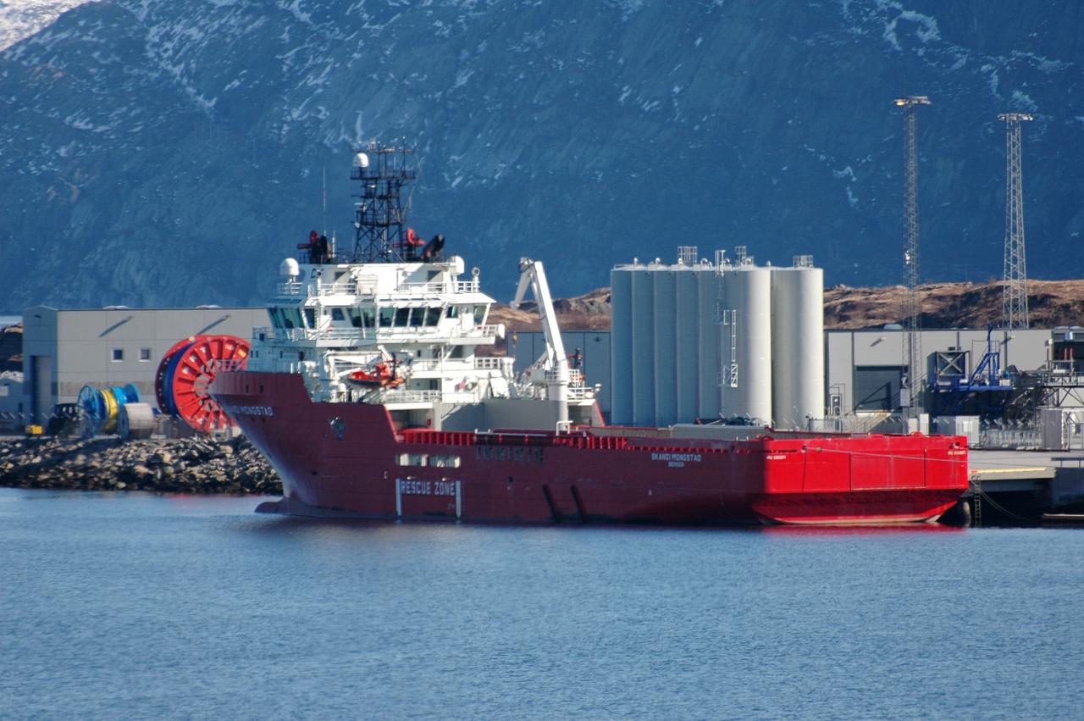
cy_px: 360
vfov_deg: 3.0
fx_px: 13538
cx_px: 542
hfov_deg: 4.6
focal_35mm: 450
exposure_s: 1/640
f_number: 5.6
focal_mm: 300
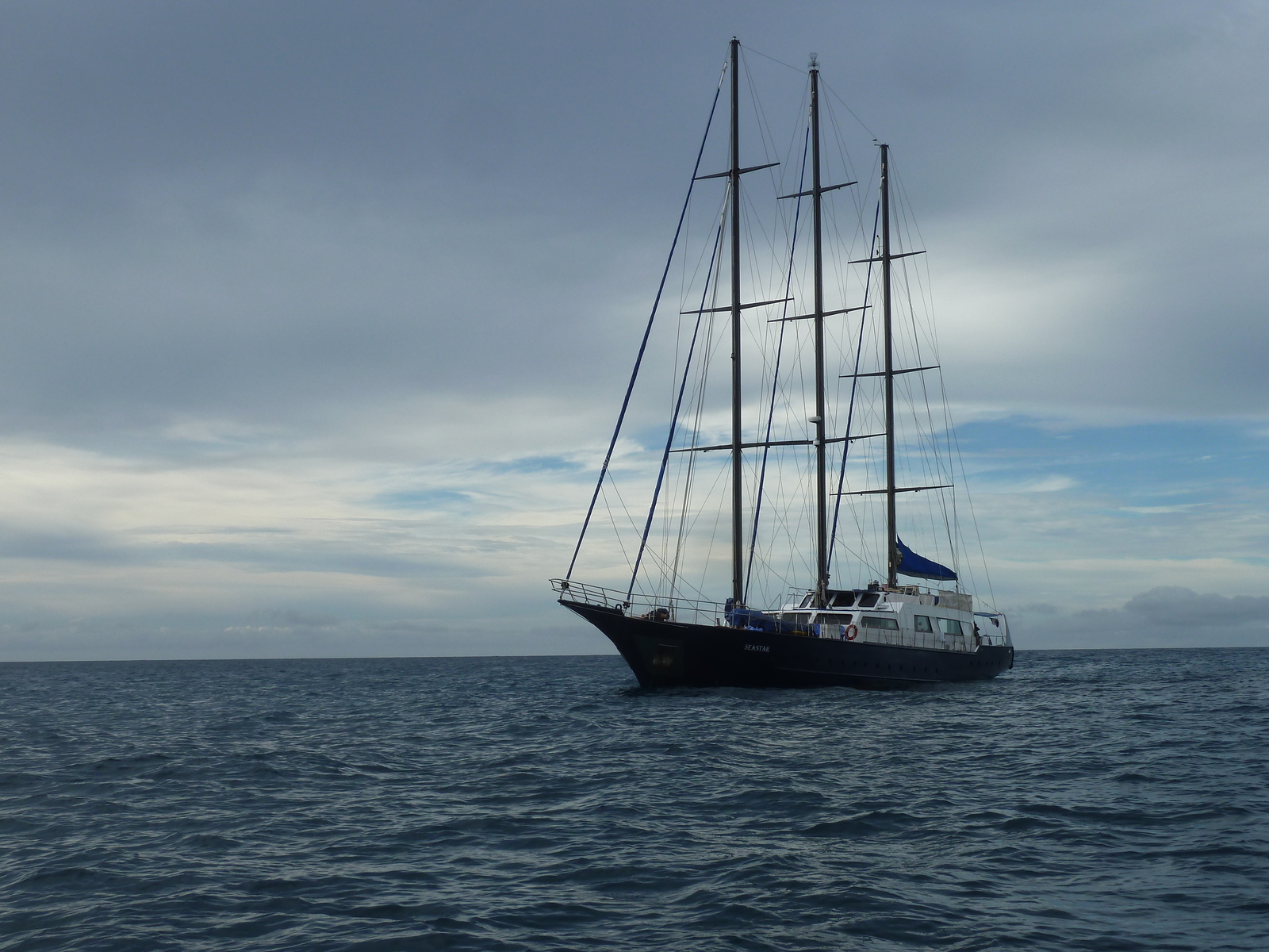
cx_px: 634
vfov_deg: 32.9
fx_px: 1613
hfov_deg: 42.9
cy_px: 476
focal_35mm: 44
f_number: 4.5
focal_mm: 7.3
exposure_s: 1/400
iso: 80
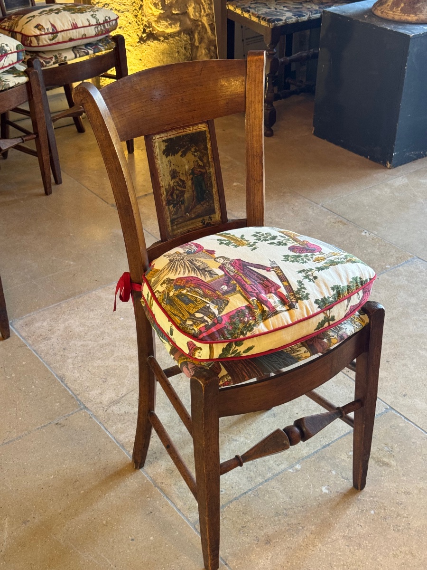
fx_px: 789
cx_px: 214
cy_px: 285
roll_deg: +0.8
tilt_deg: -33.0
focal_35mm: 48
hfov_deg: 30.3
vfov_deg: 39.7
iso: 160
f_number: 1.78
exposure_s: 1/50
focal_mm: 6.76
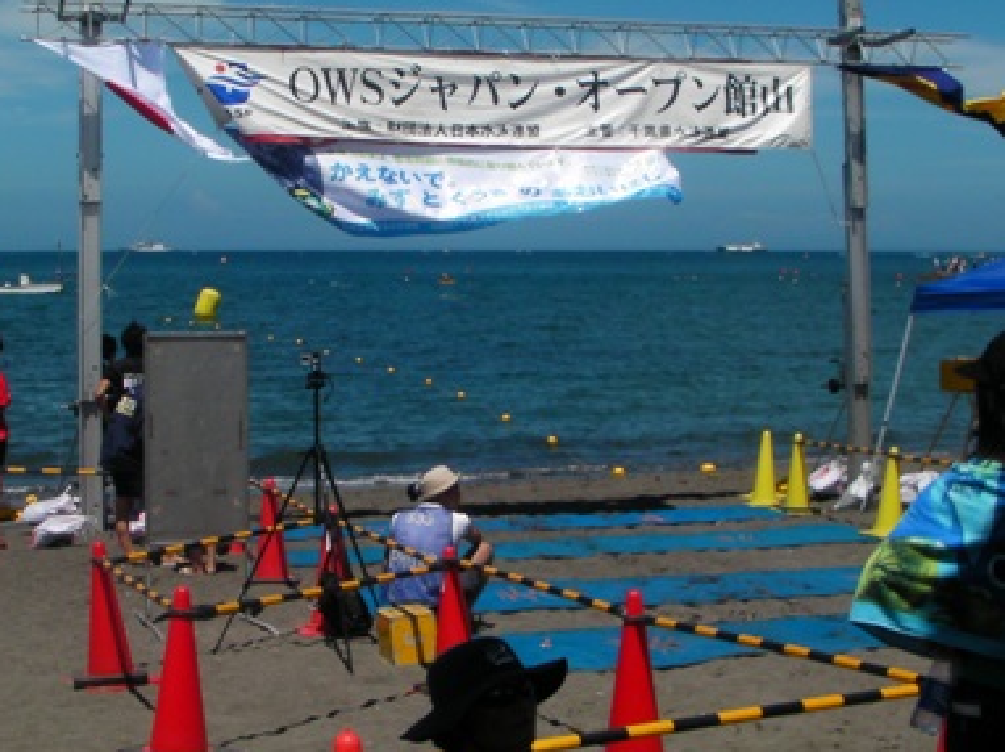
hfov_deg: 29.8
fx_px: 1886
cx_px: 449
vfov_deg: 22.5
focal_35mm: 65
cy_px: 329
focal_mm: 6.3
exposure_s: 1/513
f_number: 5.6
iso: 50
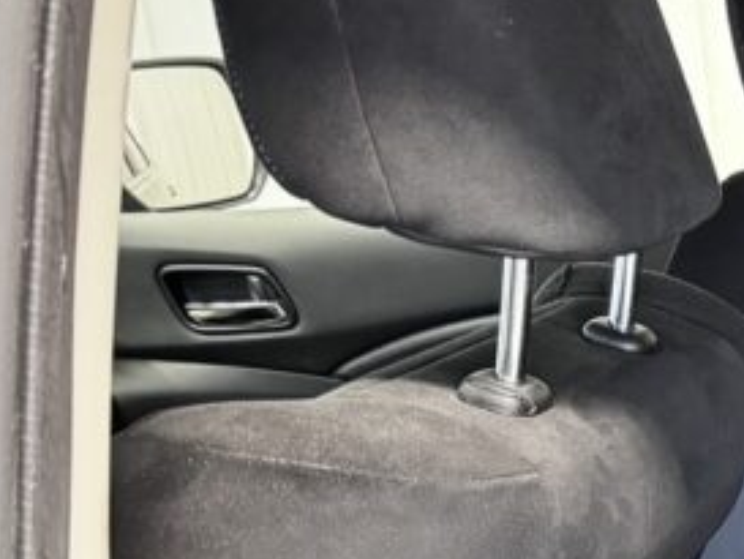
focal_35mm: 90
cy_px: 766
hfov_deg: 18.0
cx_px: 1275
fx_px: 1935
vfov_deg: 15.5
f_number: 1.78
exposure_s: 1/33
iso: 800
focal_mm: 6.76
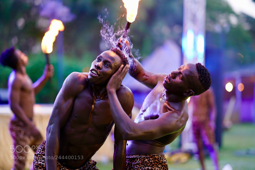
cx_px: 128
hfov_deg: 23.9
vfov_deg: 16.1
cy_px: 85
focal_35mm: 85
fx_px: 602
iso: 500
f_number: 1.4
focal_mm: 85
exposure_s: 1/100
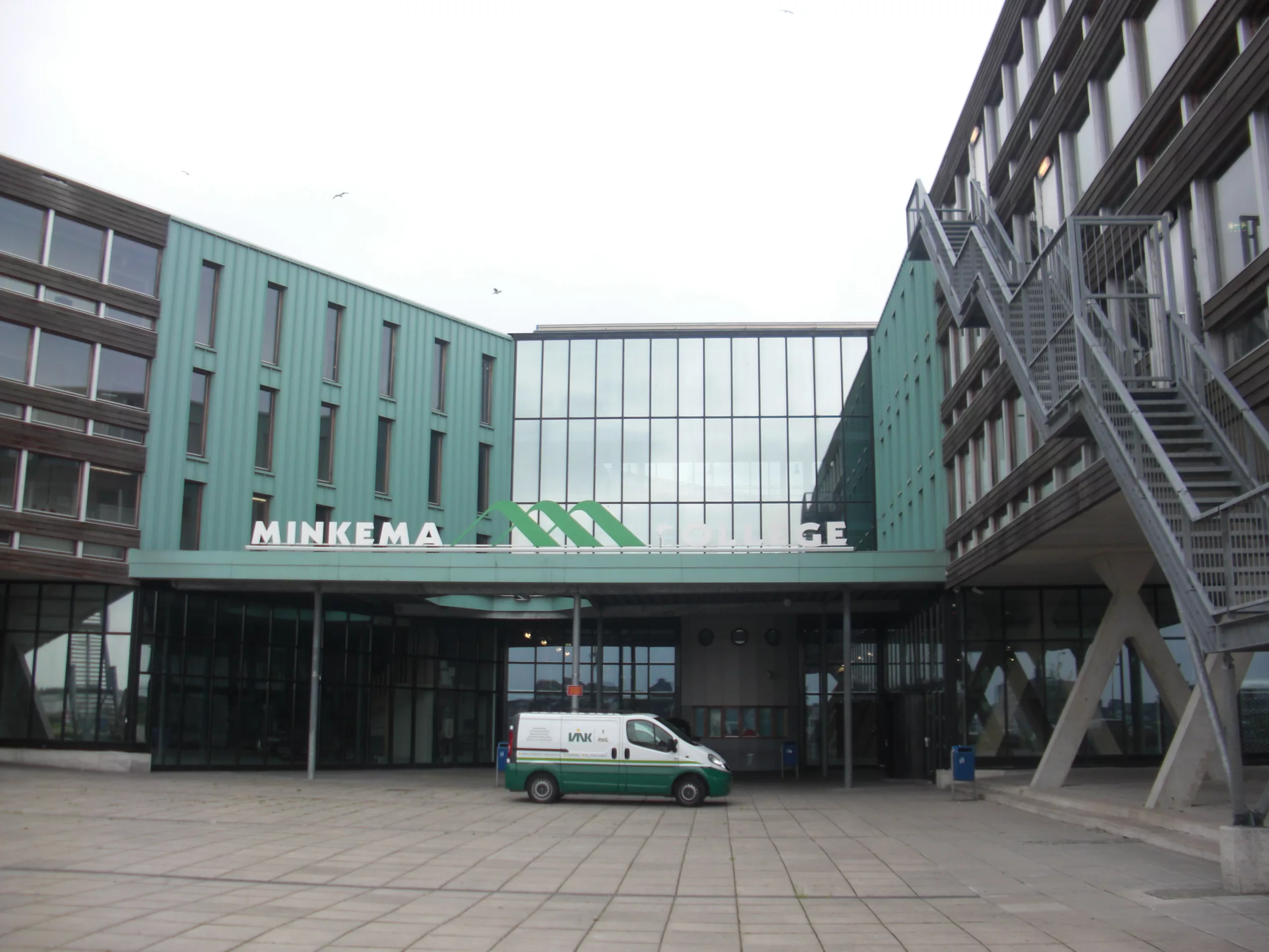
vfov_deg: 39.7
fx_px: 1320
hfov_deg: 51.4
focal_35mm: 36
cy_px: 476
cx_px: 634
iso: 50
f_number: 2.8
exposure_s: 1/125
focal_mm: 6.3
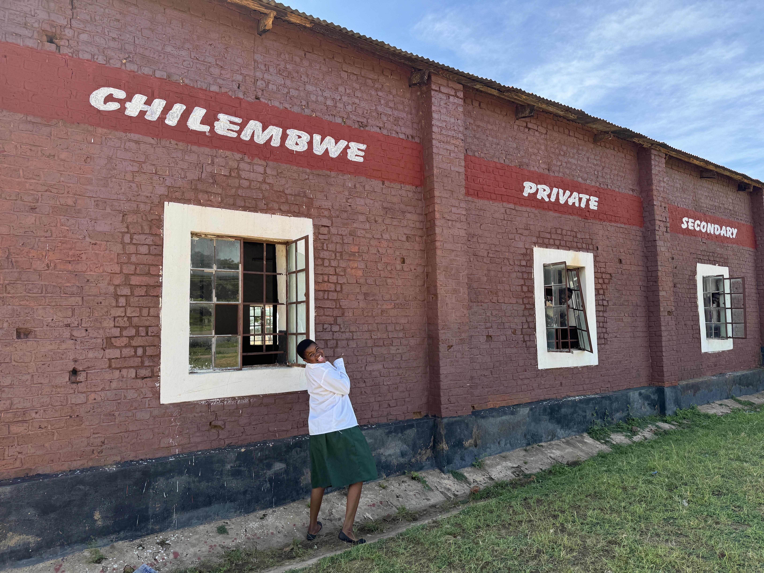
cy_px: 286
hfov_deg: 71.6
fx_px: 530
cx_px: 382
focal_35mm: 24
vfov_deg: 56.8
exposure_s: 1/1637
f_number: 1.78
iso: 80
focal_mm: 6.76
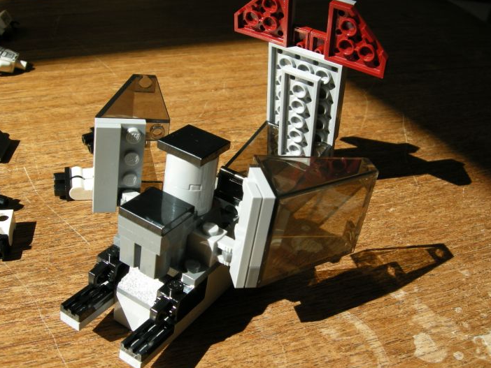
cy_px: 182
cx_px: 250
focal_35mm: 41
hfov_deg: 45.8
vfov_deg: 35.2
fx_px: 582
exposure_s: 1/187
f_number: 4.8
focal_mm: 7.5
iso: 64
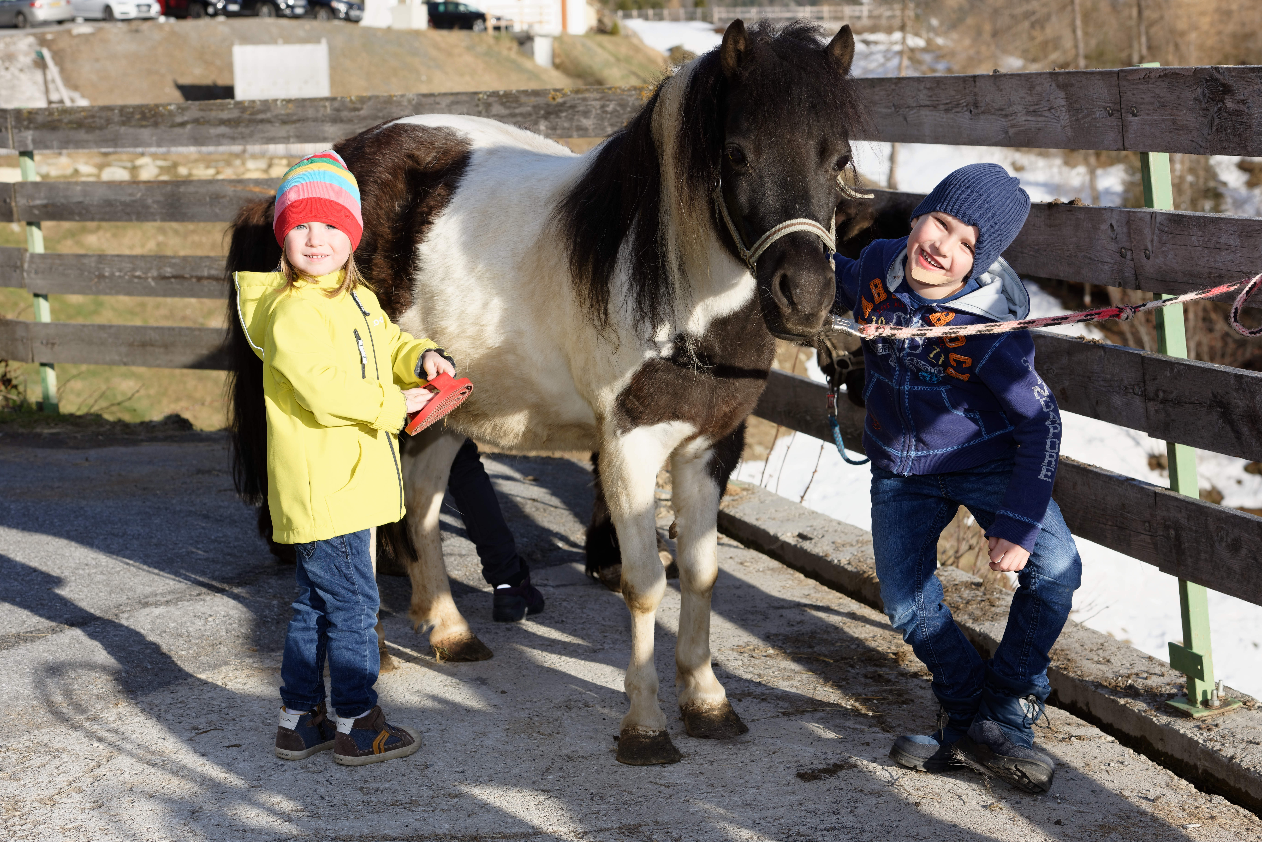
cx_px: 631
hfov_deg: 28.8
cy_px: 421
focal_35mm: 70
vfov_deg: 19.5
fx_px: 2455
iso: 100
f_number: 8
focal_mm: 70
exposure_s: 1/160
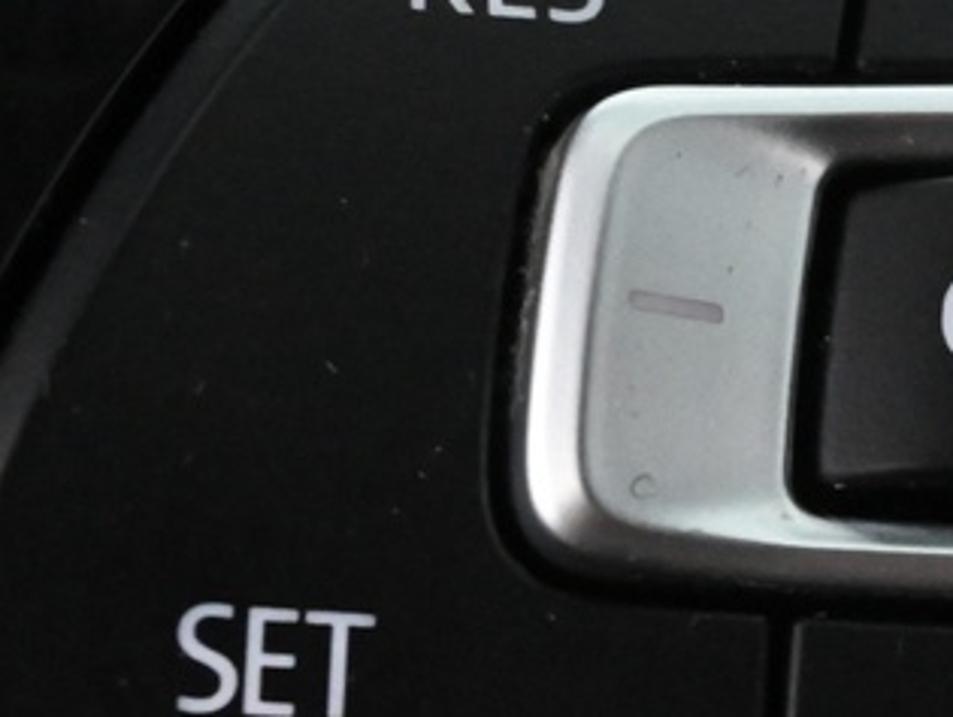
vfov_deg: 6.1
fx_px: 6738
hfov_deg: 8.0
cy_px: 663
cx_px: 1017
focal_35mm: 244
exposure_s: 1/50
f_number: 5
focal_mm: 33
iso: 3600
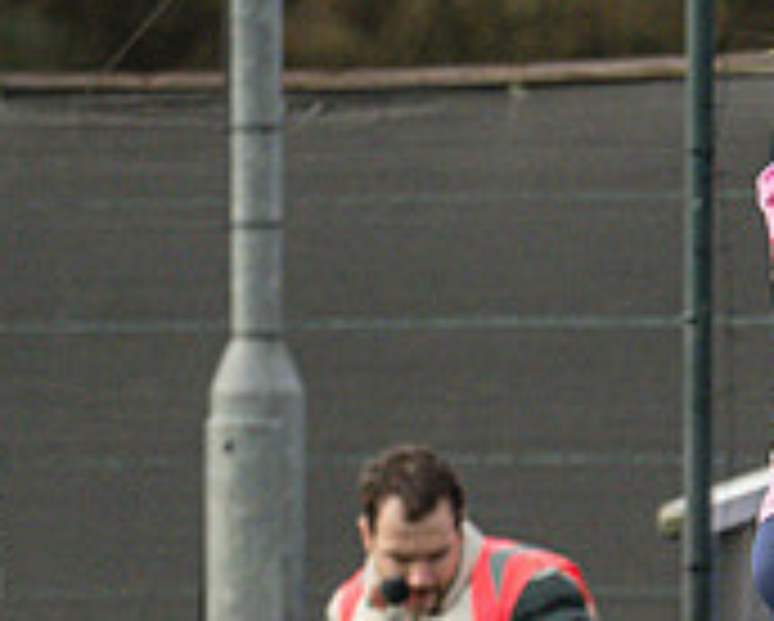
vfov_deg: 0.7
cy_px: 1102
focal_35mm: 2253
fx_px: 51669
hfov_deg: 0.9
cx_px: 1362
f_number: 4.5
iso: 2000
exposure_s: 1/3200
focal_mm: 400
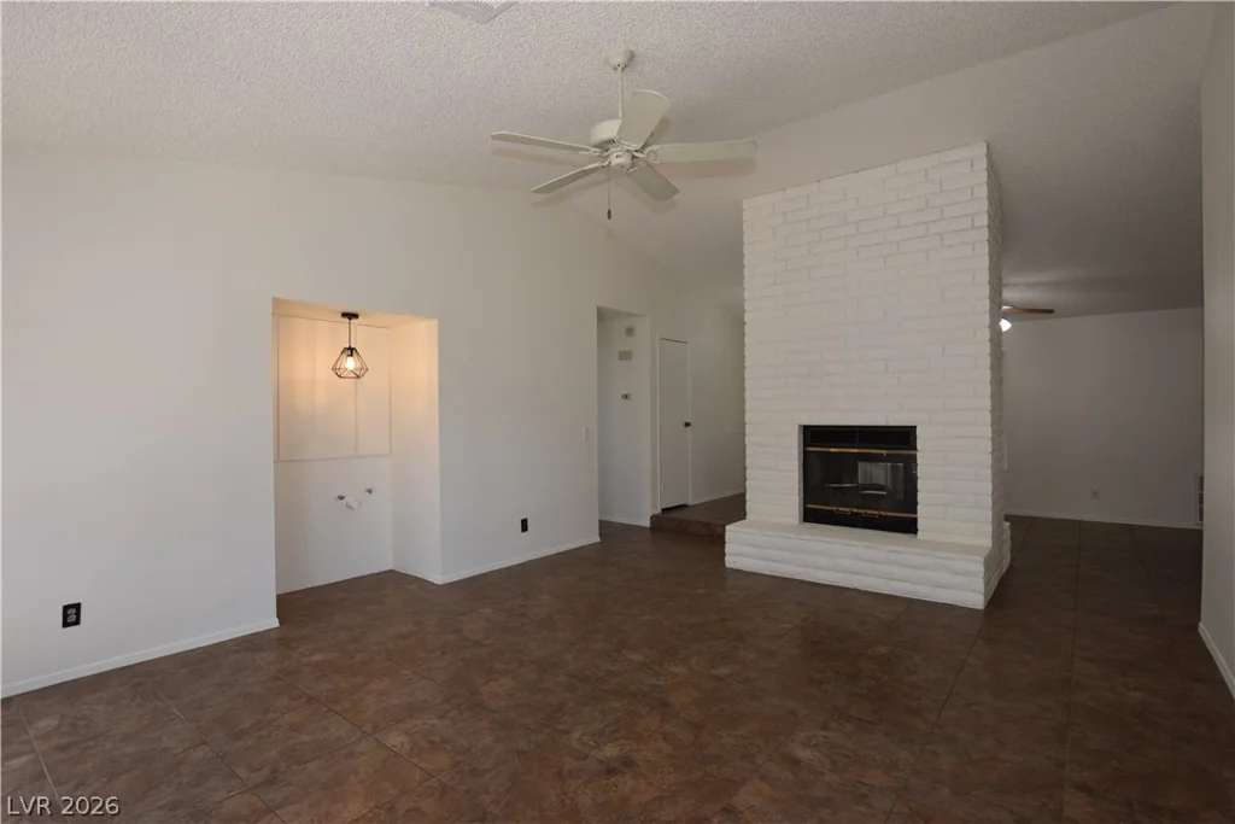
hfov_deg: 92.4
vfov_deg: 69.7
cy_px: 412
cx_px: 618
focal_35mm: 17
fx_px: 592
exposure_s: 1/125
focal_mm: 11.5
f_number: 5.6
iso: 800
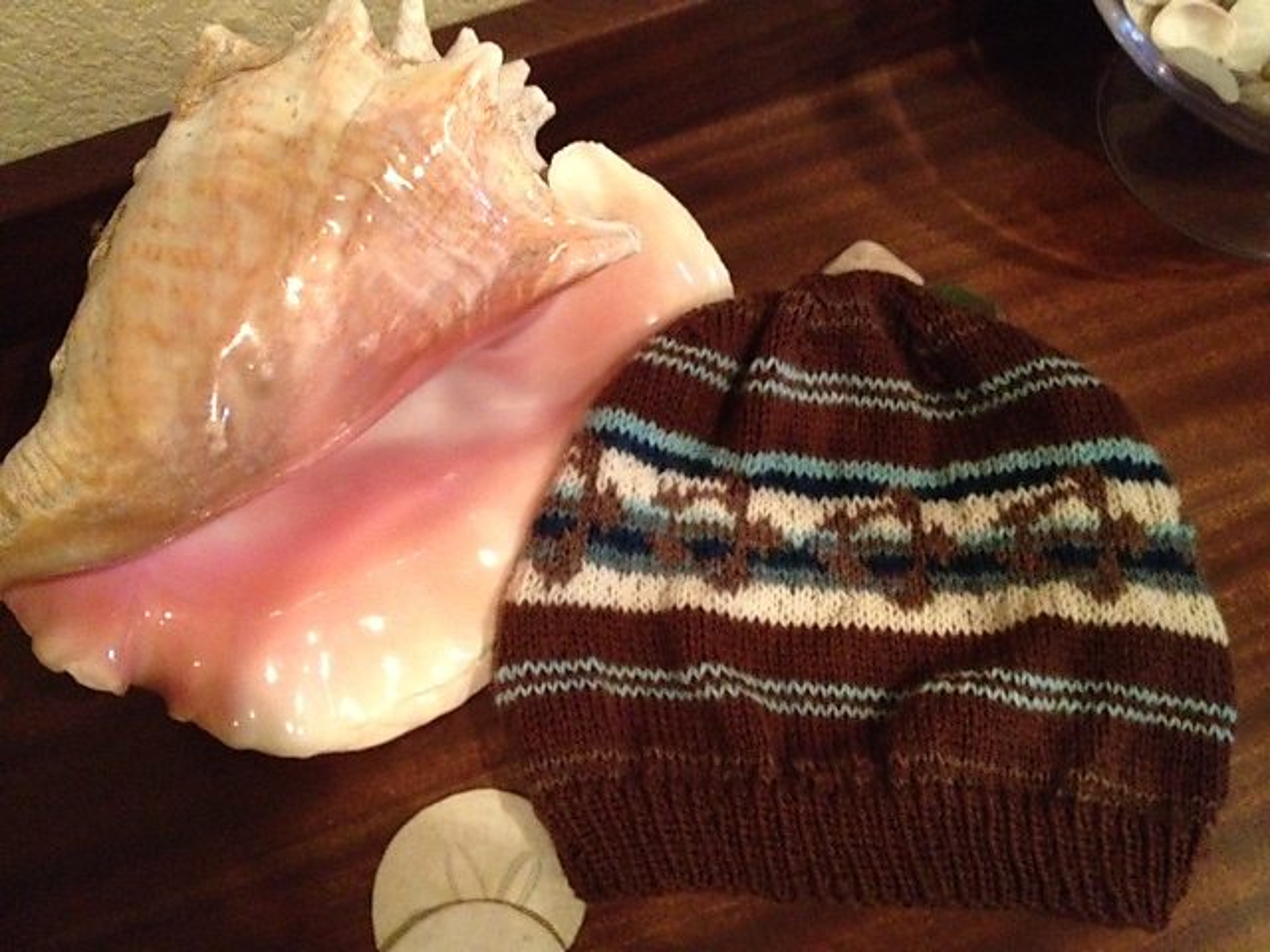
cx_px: 635
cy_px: 476
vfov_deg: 40.7
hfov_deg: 52.6
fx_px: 1284
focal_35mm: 35
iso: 800
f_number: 2.4
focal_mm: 4.28
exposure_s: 1/15
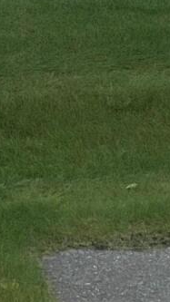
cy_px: -290
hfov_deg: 3.6
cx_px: -70
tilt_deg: +5.4
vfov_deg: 6.2
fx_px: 2728
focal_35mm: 340
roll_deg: +0.0
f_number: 2
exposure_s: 1/2179
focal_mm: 6
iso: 20
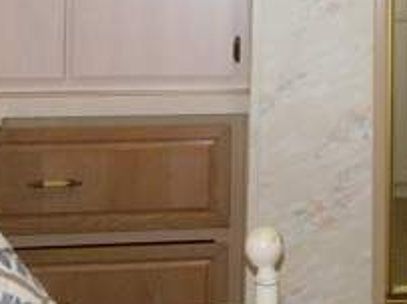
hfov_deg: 26.4
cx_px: 371
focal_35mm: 71
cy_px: -48
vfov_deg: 19.6
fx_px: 834
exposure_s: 1/30
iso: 200
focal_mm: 5.3
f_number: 3.2
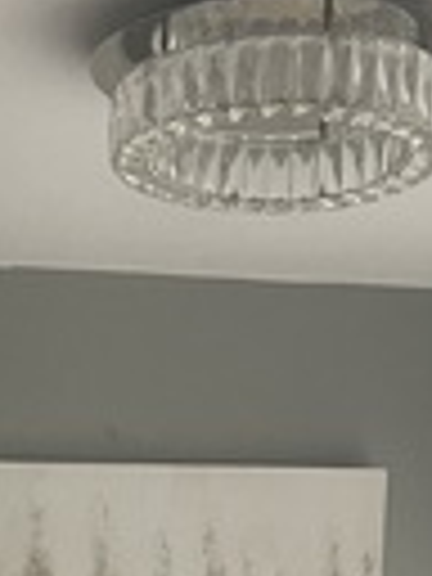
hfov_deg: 11.2
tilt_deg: -9.5
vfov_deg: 13.0
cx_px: -76
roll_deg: -1.9
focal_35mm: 130
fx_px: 2163
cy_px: 1186
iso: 250
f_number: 1.6
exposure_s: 1/60
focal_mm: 5.1
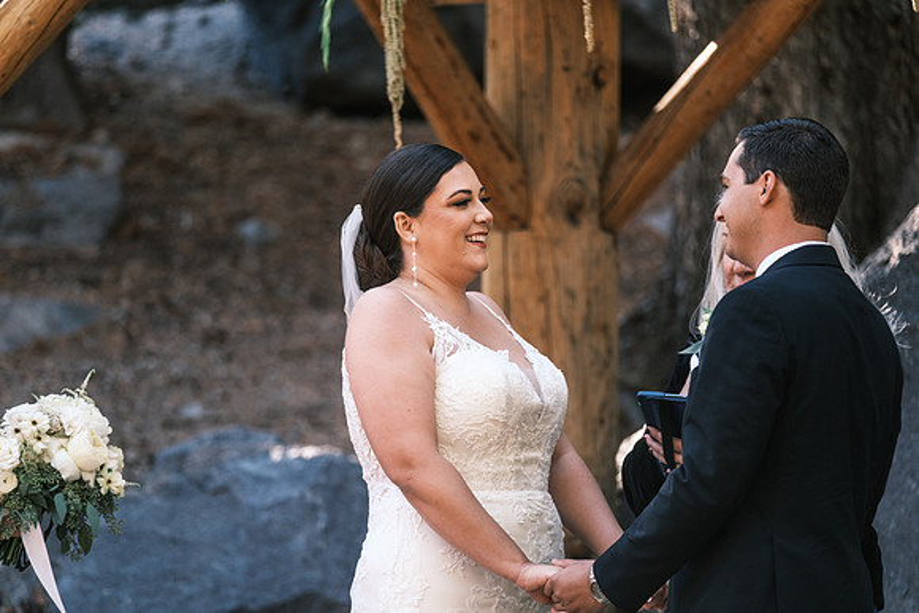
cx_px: 460
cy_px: 306
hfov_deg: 10.2
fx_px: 5158
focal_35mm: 202
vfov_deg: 6.8
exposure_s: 1/340
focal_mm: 134.4
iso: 800
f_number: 2.8
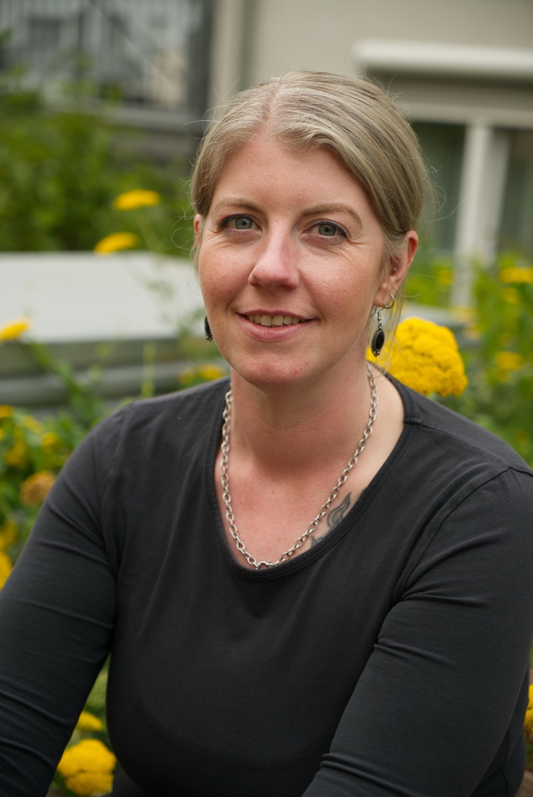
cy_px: 398
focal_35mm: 70
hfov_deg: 19.5
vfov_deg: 28.8
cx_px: 266
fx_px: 1550
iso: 200
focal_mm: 70
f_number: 4
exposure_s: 1/250
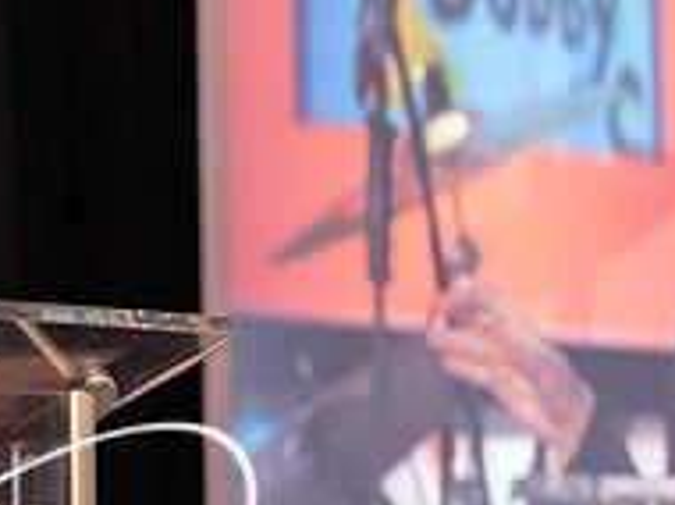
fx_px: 7303
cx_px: -249
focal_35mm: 375
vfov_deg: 4.0
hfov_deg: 5.3
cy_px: 286
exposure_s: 1/60
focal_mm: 85
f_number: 4.8
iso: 2800
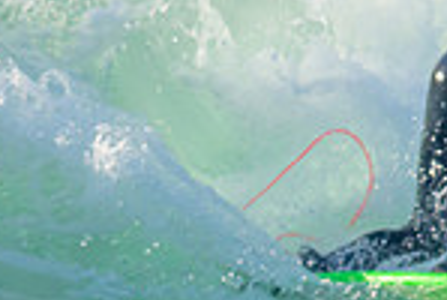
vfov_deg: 0.4
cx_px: 598
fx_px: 39912
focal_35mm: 3208
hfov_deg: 0.6
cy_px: 250
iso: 1250
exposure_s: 1/2000
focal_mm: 640
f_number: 11
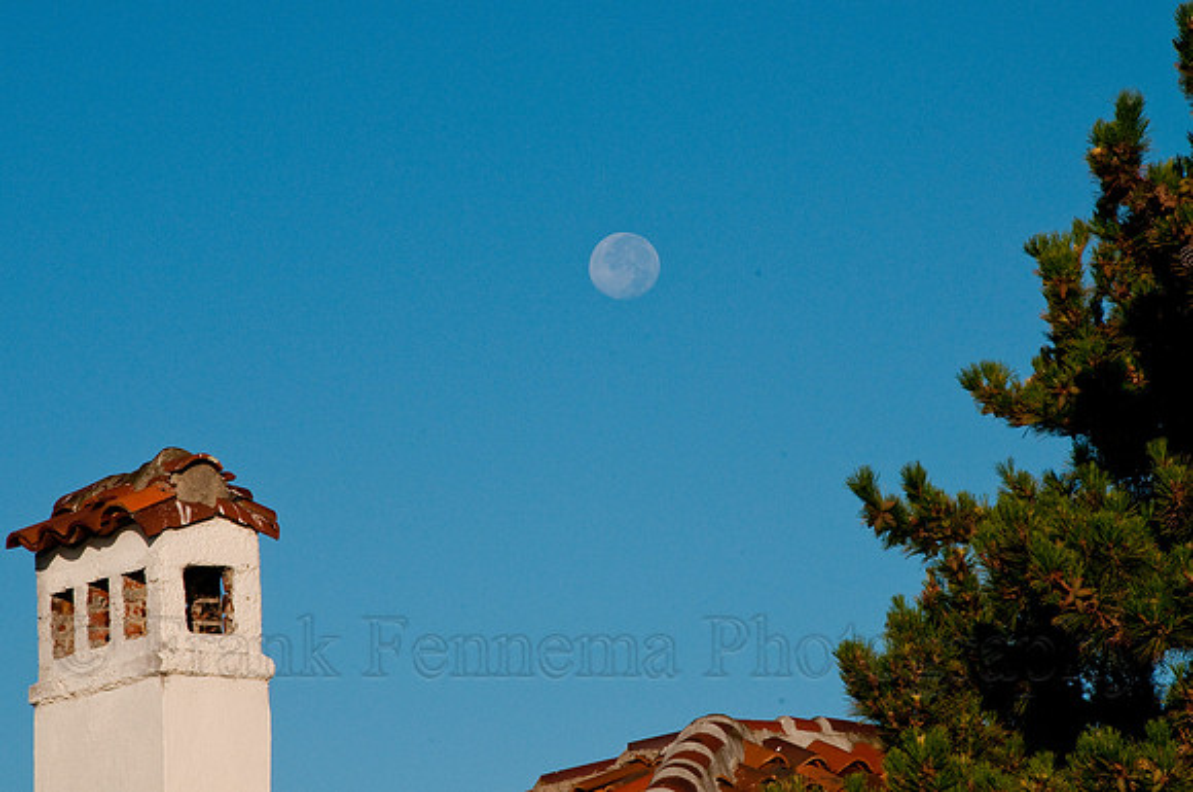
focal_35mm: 225
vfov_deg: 6.1
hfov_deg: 9.2
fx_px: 7446
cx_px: 596
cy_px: 396
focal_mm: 150
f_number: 22
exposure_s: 1/125
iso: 200
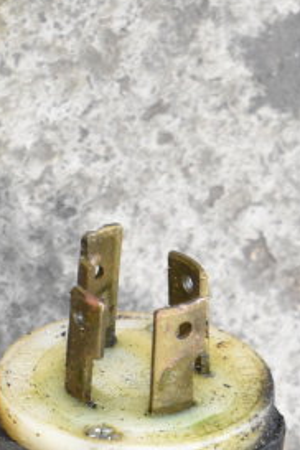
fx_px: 2512
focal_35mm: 201
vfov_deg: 10.0
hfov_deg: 6.8
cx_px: 99
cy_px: 571
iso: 2000
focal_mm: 40
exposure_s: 1/60
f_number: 5
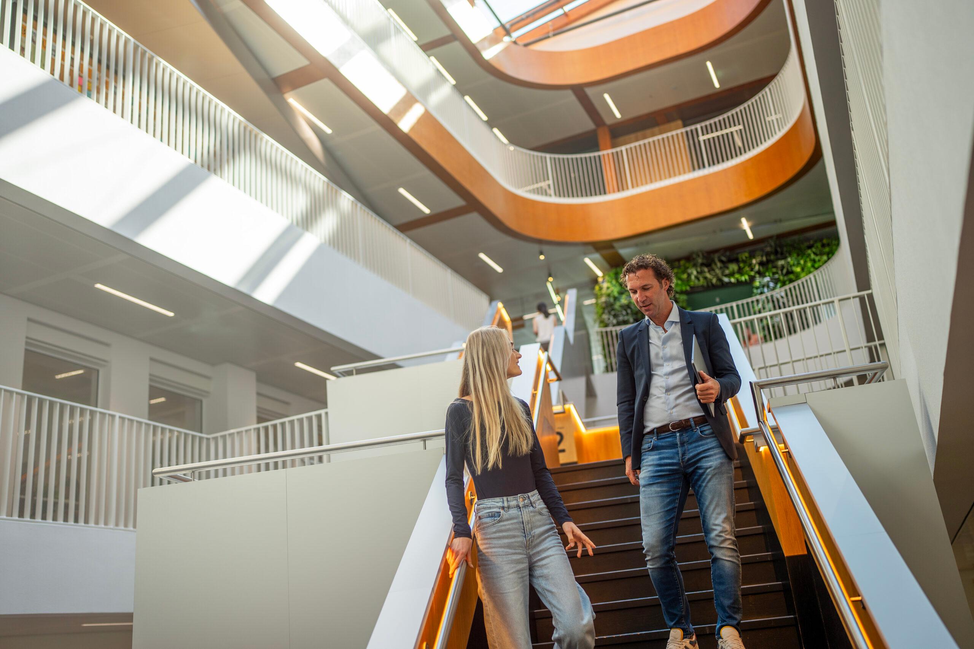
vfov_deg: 37.9
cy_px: 324
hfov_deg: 54.4
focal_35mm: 35
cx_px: 487
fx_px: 947
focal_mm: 35
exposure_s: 1/320
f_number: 1.4
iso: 100
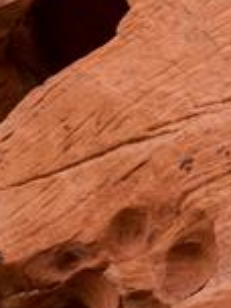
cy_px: 144
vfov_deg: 5.4
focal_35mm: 369
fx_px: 3283
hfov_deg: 3.9
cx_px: -359
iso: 800
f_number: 6.3
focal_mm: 35
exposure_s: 1/640
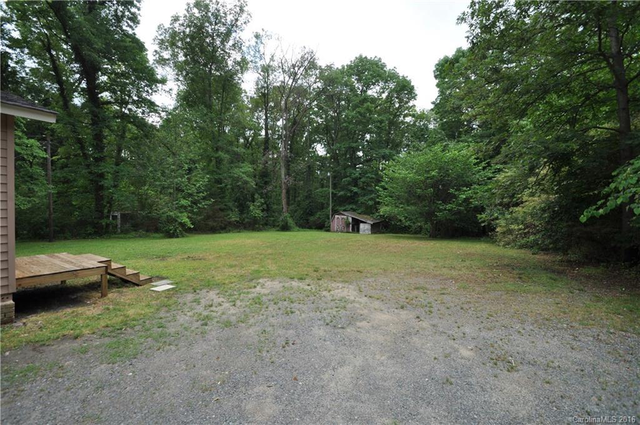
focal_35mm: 15
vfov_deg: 77.1
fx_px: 266
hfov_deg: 100.5
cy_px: 212
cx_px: 320
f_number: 7.1
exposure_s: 1/200
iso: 200
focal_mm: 10
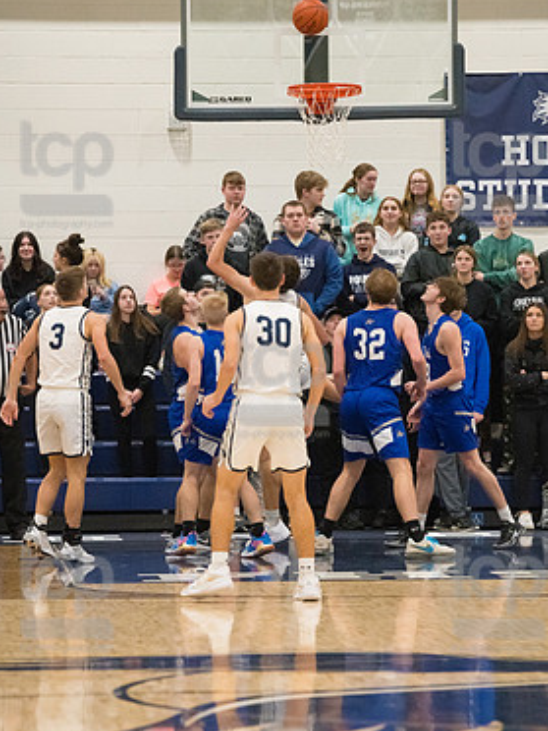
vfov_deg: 9.2
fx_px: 4538
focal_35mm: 215
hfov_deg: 6.9
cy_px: 385
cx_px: 283
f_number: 4.5
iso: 8000
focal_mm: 185
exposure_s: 1/1600
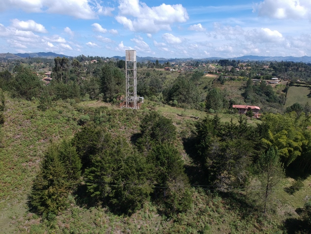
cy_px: 117
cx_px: 156
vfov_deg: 54.9
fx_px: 225
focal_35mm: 25
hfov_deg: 69.4
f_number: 2.6
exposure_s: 1/1000
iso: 100
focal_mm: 4.49
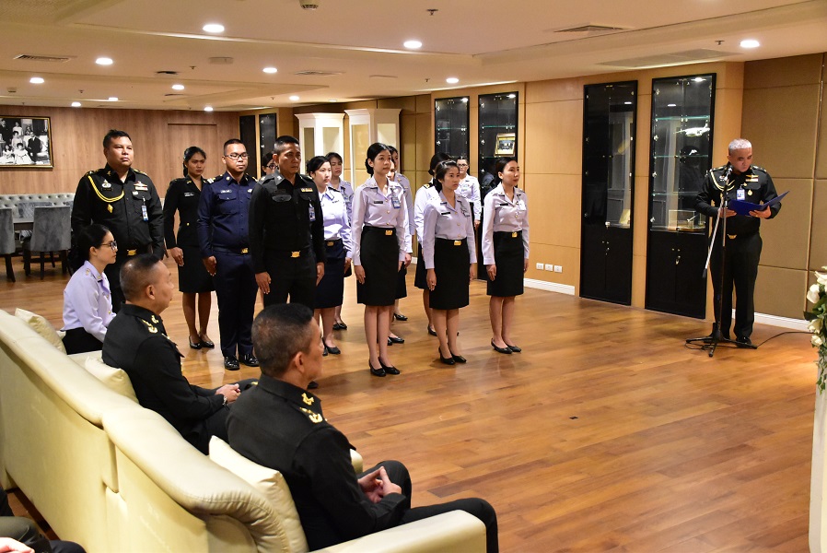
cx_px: 414
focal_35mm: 36
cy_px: 276
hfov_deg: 53.1
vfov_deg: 36.9
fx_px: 828
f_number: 4.5
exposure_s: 1/40
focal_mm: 24
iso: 6400
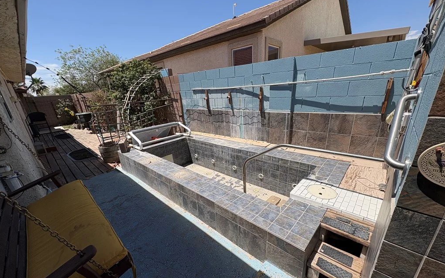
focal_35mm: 15
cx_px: 223
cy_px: 156
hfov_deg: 101.5
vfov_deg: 74.5
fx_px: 182
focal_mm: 2.22
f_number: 2.2
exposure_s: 1/2770
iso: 50
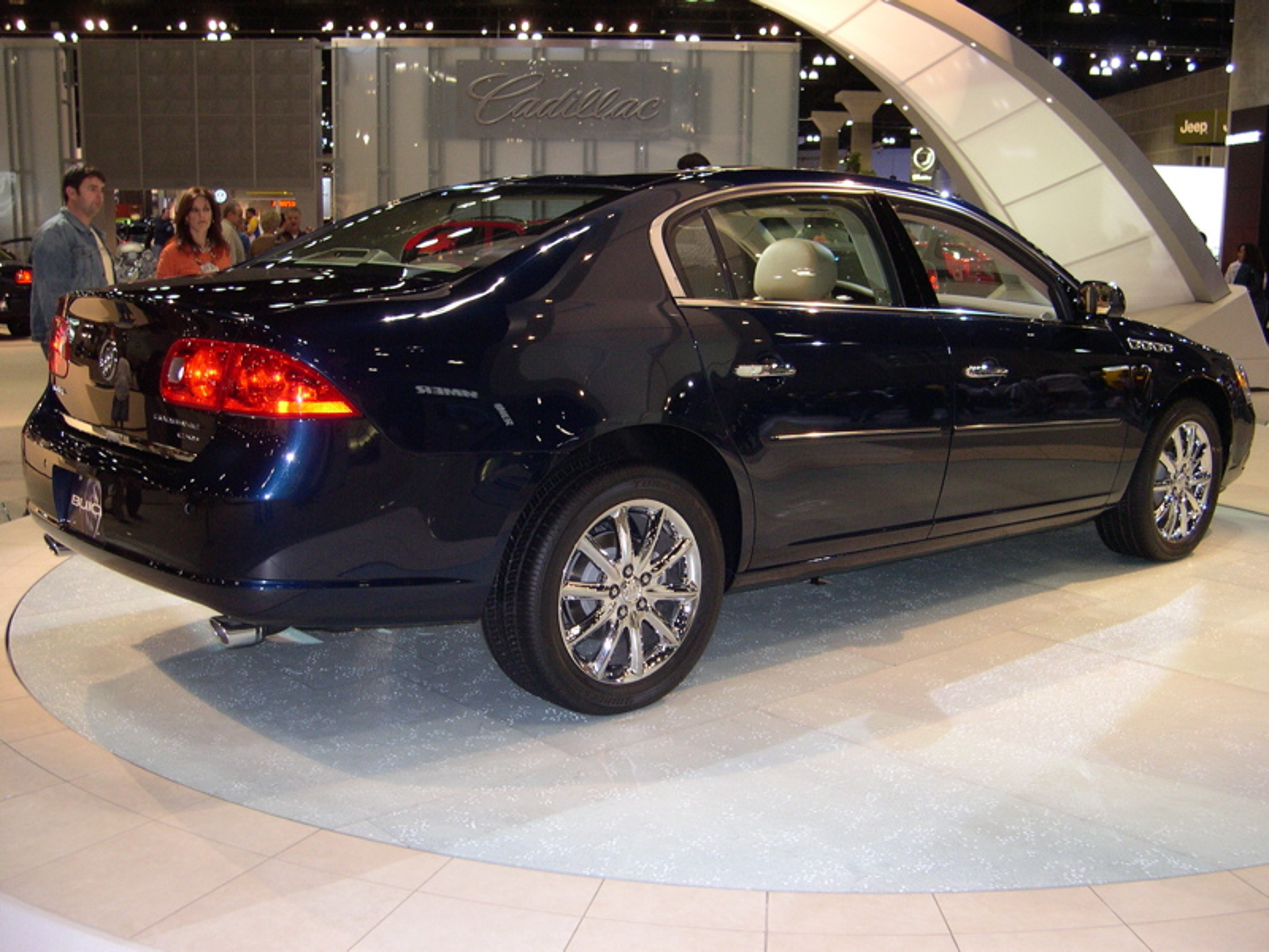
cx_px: 634
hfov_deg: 49.0
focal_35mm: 38
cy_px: 476
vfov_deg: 37.7
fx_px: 1393
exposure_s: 1/60
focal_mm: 8
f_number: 2.8
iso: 226
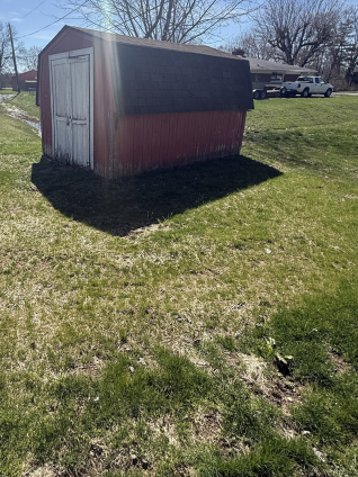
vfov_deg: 75.0
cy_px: 178
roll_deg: -2.6
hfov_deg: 59.1
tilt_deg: -12.7
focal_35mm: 22
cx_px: 108
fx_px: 303
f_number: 2.2
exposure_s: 1/1259
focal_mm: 2.22
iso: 50
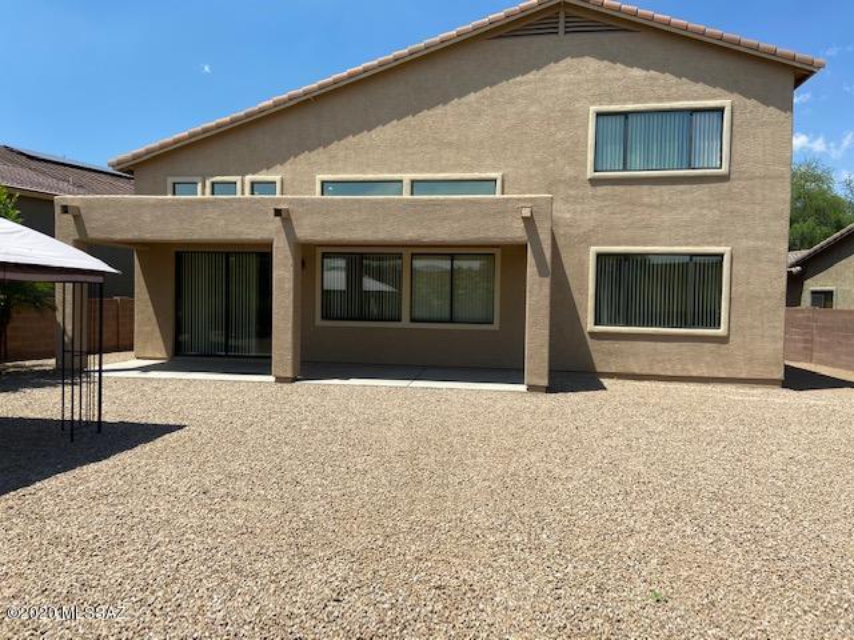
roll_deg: -0.8
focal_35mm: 26
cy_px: 320
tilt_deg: -3.1
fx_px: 641
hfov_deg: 67.3
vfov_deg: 53.1
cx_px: 427
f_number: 1.8
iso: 32
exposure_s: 1/3125
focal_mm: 4.25
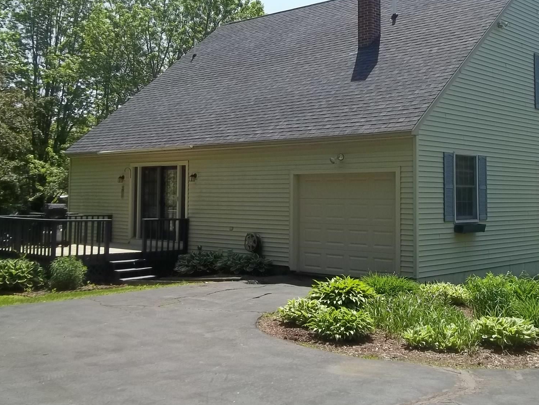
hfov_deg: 42.8
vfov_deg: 32.7
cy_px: 148
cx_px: 317
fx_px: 685
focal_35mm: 44
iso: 64
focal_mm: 5.7
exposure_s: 1/125
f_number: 8.8
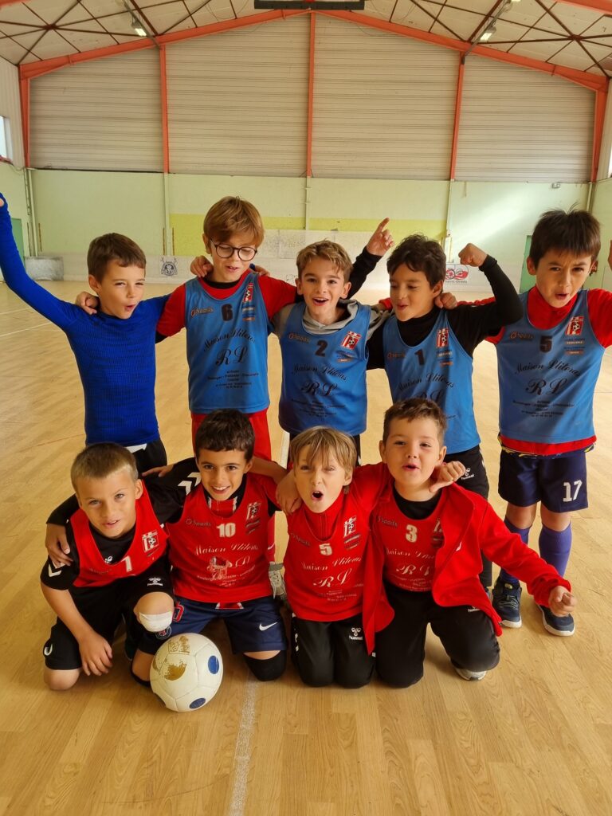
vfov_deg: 67.3
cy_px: 408
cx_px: 306
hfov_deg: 53.1
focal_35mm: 26
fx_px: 613
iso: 50
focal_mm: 5.4
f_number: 1.8
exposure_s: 1/234
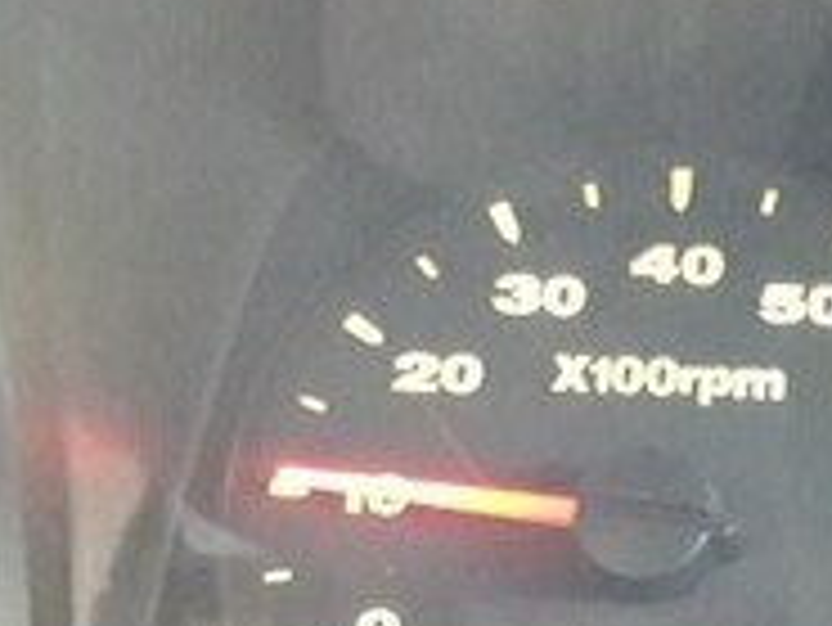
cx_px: 1043
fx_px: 2405
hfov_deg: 18.4
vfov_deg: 14.4
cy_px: 727
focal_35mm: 100
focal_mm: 3.7
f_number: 1.9
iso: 500
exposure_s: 1/17
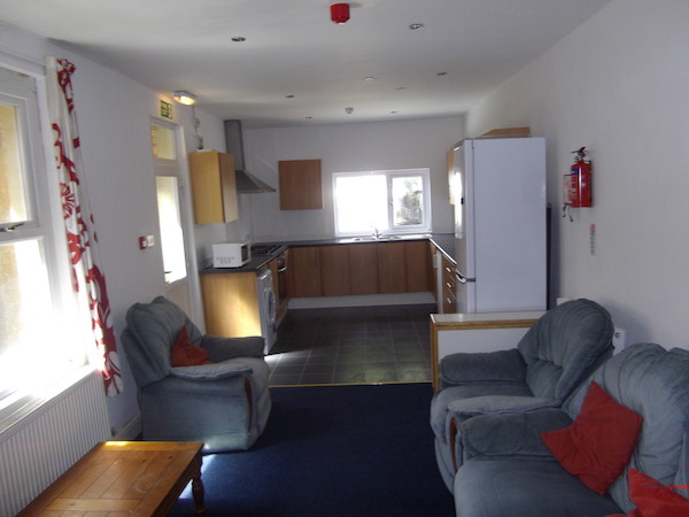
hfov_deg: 65.3
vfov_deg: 51.4
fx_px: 537
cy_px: 258
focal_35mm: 27
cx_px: 344
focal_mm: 4.9
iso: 148
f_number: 3.2
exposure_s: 1/50
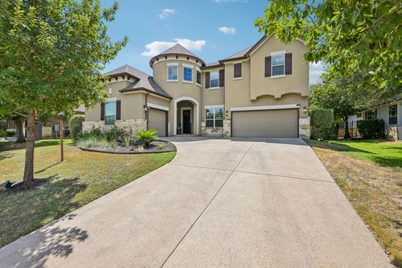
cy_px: 134
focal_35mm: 16
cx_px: 201
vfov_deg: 75.5
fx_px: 173
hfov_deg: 98.6
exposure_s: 1/350
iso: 100
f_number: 6.7
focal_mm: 15.5
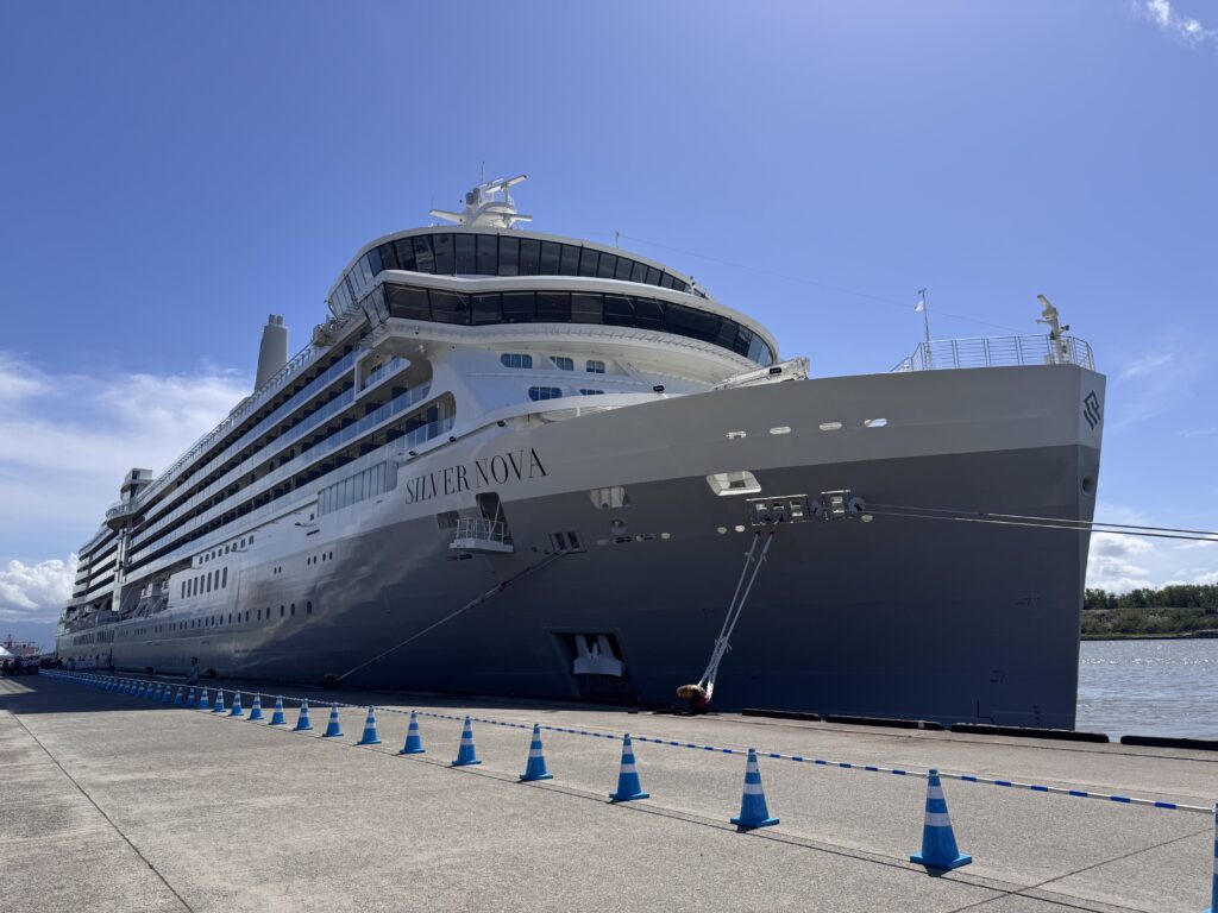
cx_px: 609
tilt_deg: +12.0
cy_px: 456
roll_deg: +1.1
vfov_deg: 56.8
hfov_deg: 71.6
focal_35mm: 24
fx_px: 844
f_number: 1.78
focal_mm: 6.76
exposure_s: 1/7937
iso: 80
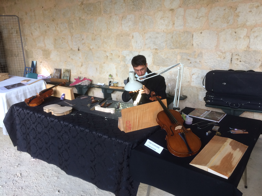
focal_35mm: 29
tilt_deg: -16.3
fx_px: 219
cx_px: 131
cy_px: 98
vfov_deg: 48.2
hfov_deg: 61.7
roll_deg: +1.0
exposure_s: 1/33
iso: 40
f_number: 2.2
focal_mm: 4.15
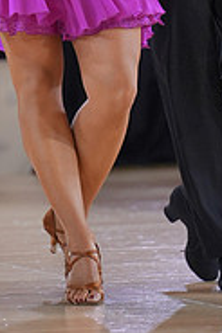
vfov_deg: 3.2
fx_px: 5931
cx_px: 145
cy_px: -99
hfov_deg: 2.1
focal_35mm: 640
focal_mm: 136
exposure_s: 1/500
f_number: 2
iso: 800
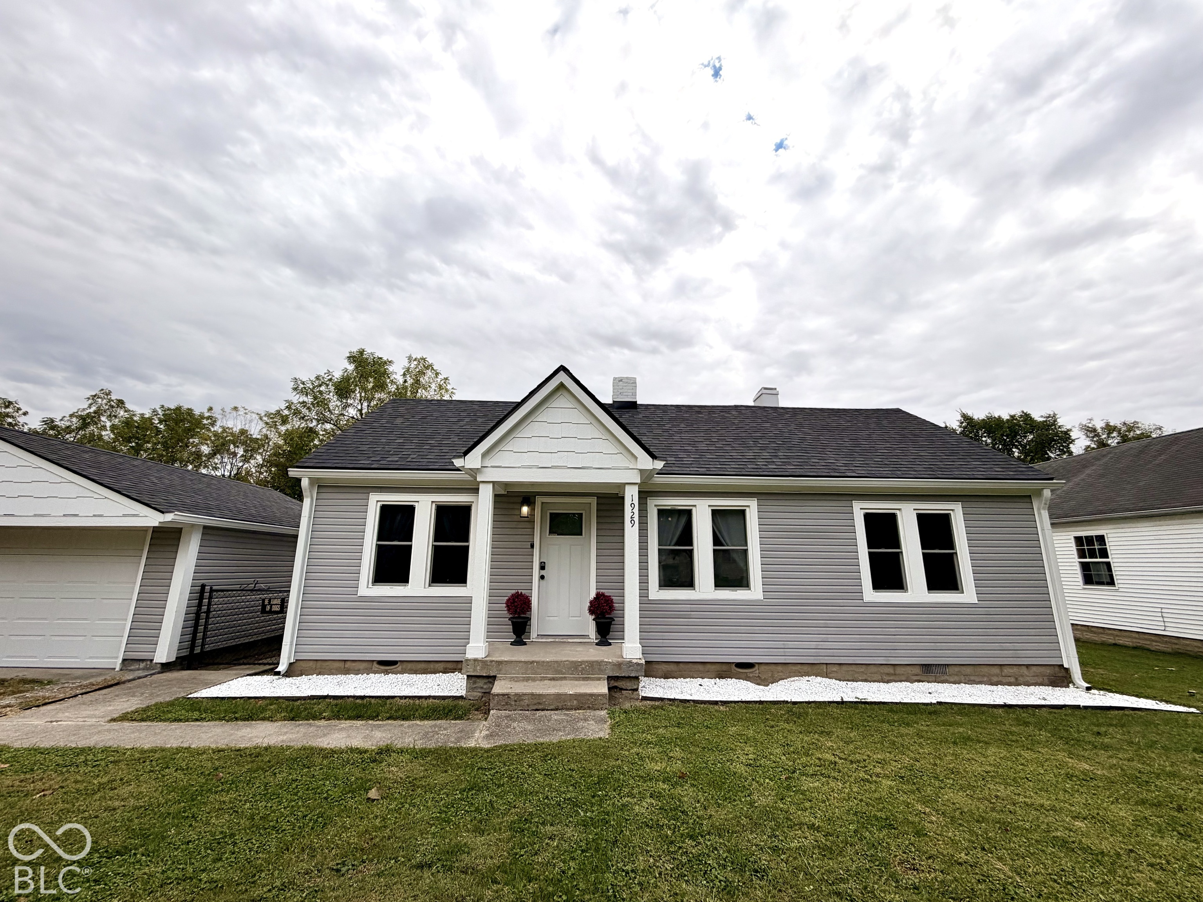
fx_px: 487
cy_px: 451
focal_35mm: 14
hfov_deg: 102.1
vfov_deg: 85.7
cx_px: 602
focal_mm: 2.22
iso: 20
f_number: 2.2
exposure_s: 1/770
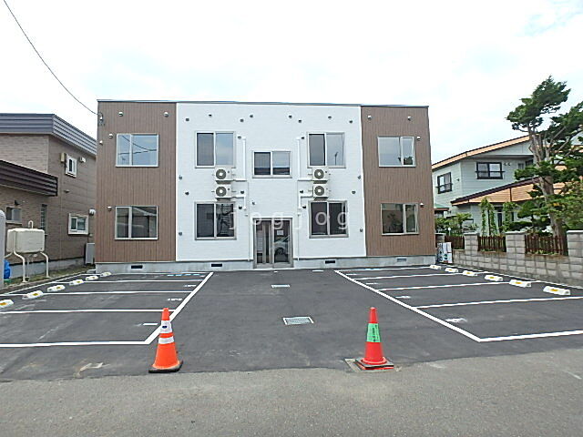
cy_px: 218
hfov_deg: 79.0
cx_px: 292
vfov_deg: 63.4
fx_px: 354
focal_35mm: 21
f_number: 3.5
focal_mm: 3.7
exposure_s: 1/640
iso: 125
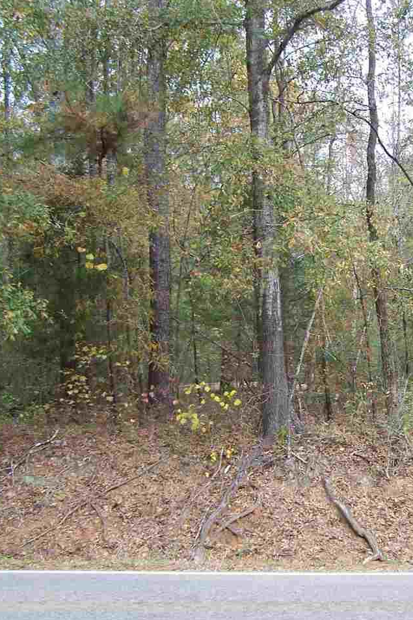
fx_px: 912
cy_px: 310
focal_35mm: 53
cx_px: 376
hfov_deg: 24.7
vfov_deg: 37.5
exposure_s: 1/60
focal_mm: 6.3
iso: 80
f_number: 2.8
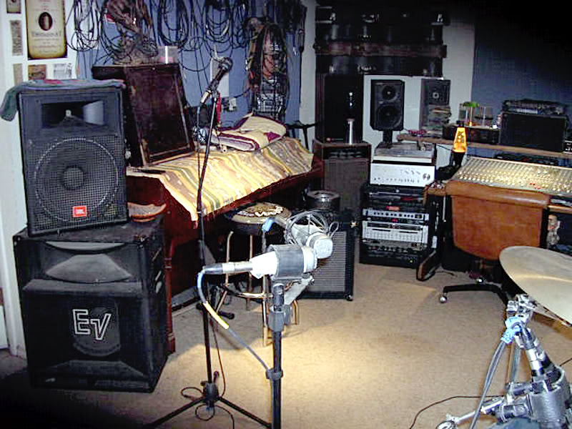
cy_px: 214
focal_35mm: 38
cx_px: 286
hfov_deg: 49.0
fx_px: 628
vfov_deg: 37.7
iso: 349
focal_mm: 5.8
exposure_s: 1/60.1
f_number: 2.8
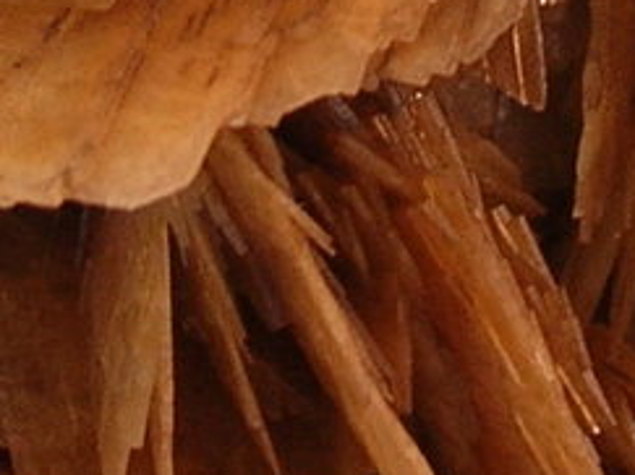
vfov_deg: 6.2
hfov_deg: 8.3
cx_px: 502
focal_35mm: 237
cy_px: -226
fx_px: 4345
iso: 50
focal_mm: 6
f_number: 2.7
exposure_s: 1/13
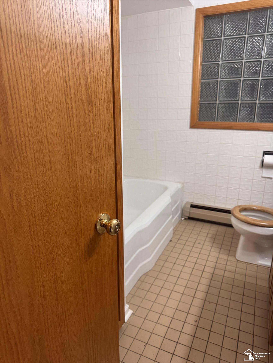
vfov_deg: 71.6
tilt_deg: -18.3
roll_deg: -0.1
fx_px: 252
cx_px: 136
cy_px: 182
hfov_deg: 56.8
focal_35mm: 24
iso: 160
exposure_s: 1/120
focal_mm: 6.76
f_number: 1.78
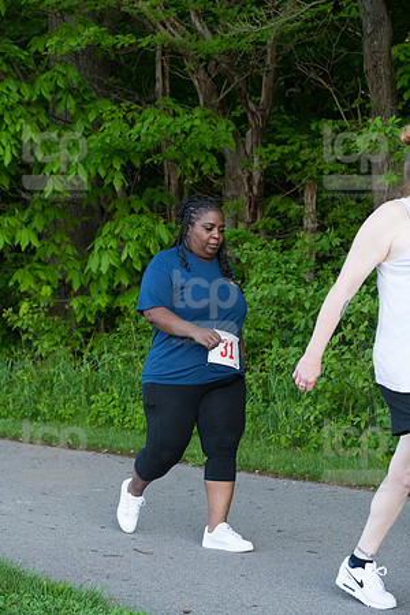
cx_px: 205
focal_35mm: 70
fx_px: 1196
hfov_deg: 19.5
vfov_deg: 28.8
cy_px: 308
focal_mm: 70
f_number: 5.6
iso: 4000
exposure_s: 1/1600
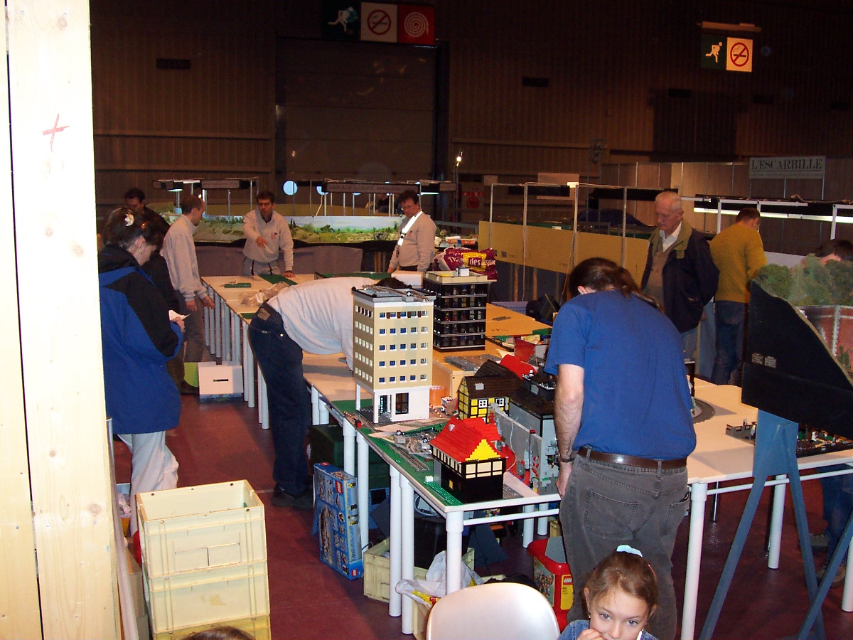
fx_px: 912
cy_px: 320
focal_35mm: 37
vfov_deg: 38.7
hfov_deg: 50.1
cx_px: 426
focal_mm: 5.6
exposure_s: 1/60
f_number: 2.8
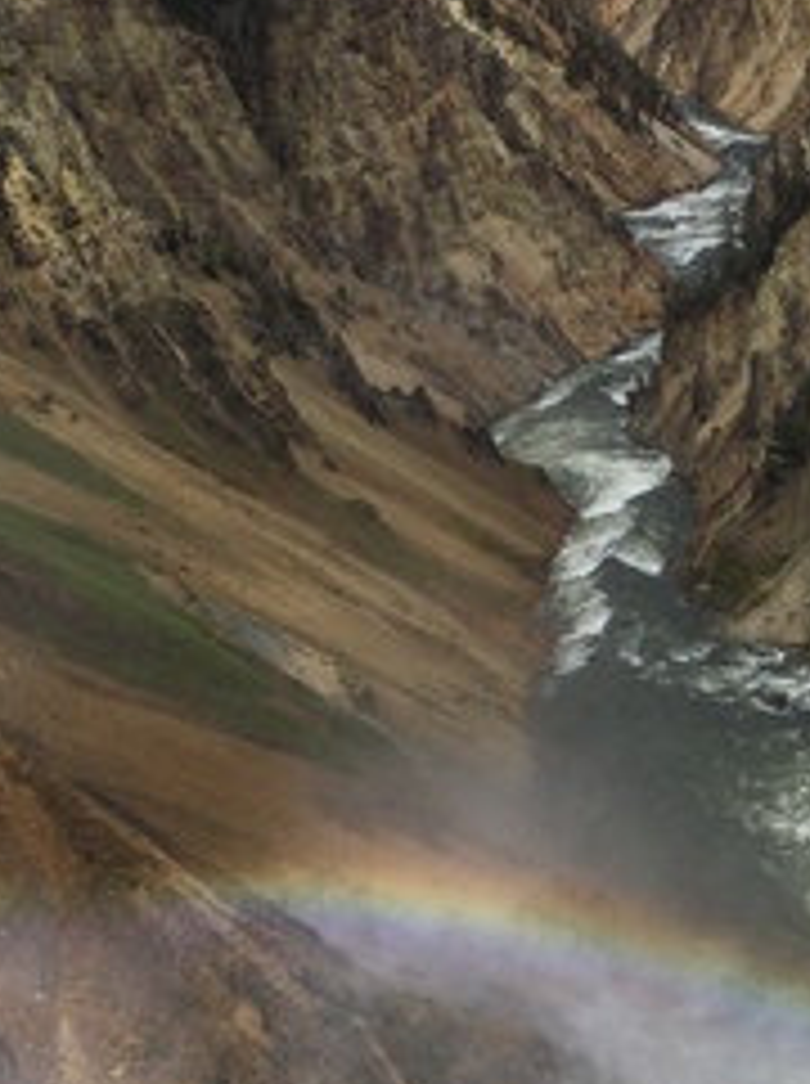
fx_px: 2096
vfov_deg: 28.0
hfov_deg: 21.3
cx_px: 770
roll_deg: +5.5
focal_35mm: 67
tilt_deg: -29.3
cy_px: 954
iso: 25
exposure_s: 1/4292
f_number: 2.4
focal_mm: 3.3
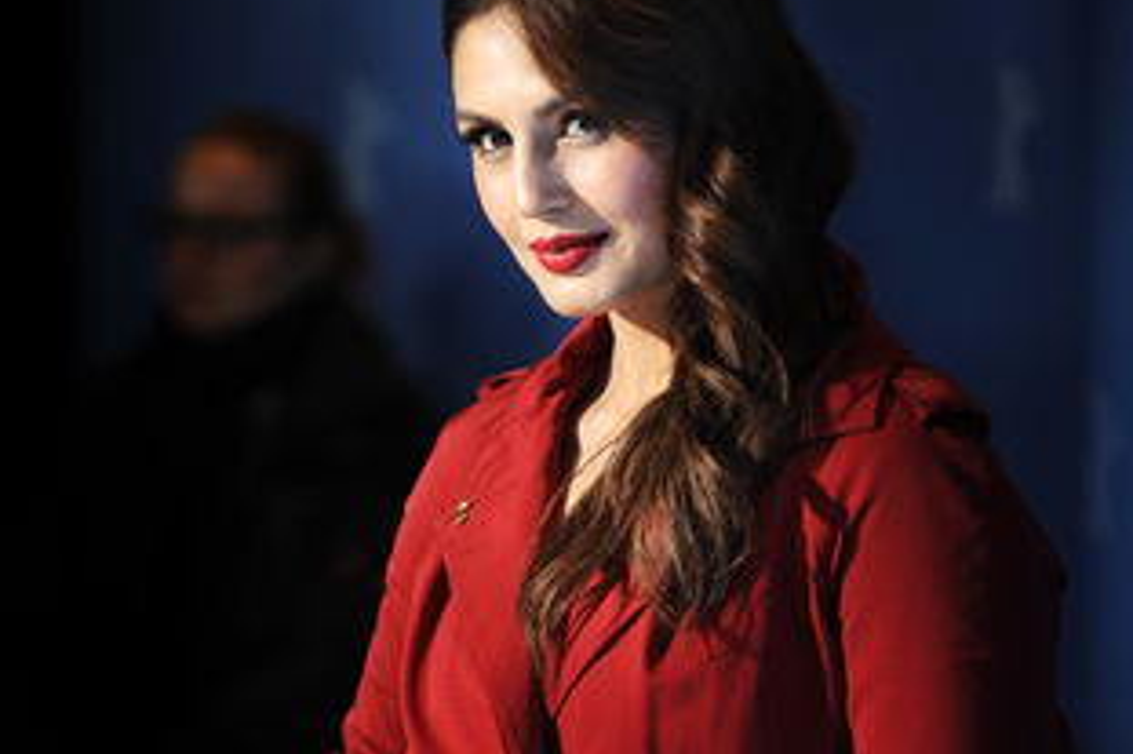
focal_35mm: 290
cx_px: 355
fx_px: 9122
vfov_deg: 4.7
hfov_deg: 7.1
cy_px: 342
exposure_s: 1/250
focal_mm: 200
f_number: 4.5
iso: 400
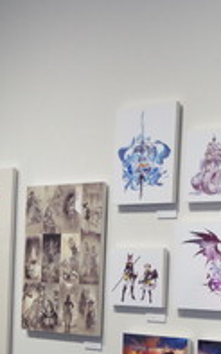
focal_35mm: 82
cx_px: 304
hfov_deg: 15.0
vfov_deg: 25.0
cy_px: 260
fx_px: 791
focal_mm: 21
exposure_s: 1/250
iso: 3200
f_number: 5
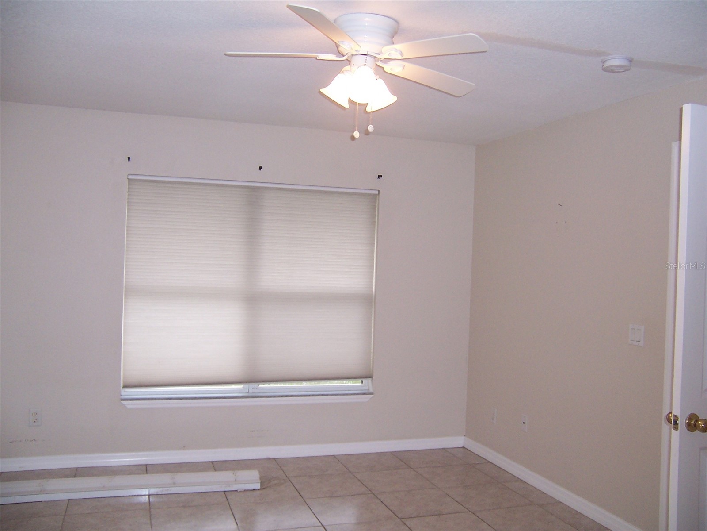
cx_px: 354
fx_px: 674
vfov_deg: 42.9
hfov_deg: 55.4
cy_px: 266
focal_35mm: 33
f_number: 2.8
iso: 140
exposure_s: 1/60
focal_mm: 5.5
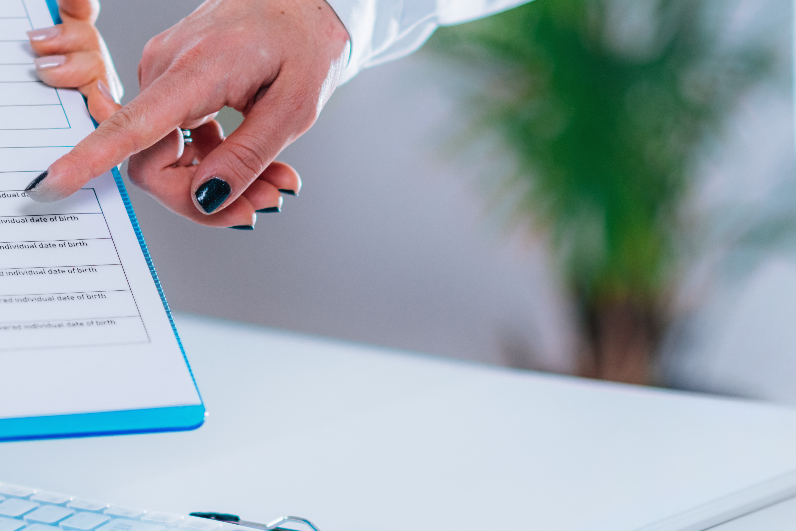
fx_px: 4754
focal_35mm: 215
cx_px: 283
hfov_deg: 9.6
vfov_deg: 6.4
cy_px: 116
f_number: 2
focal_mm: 85
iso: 100
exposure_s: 1/200
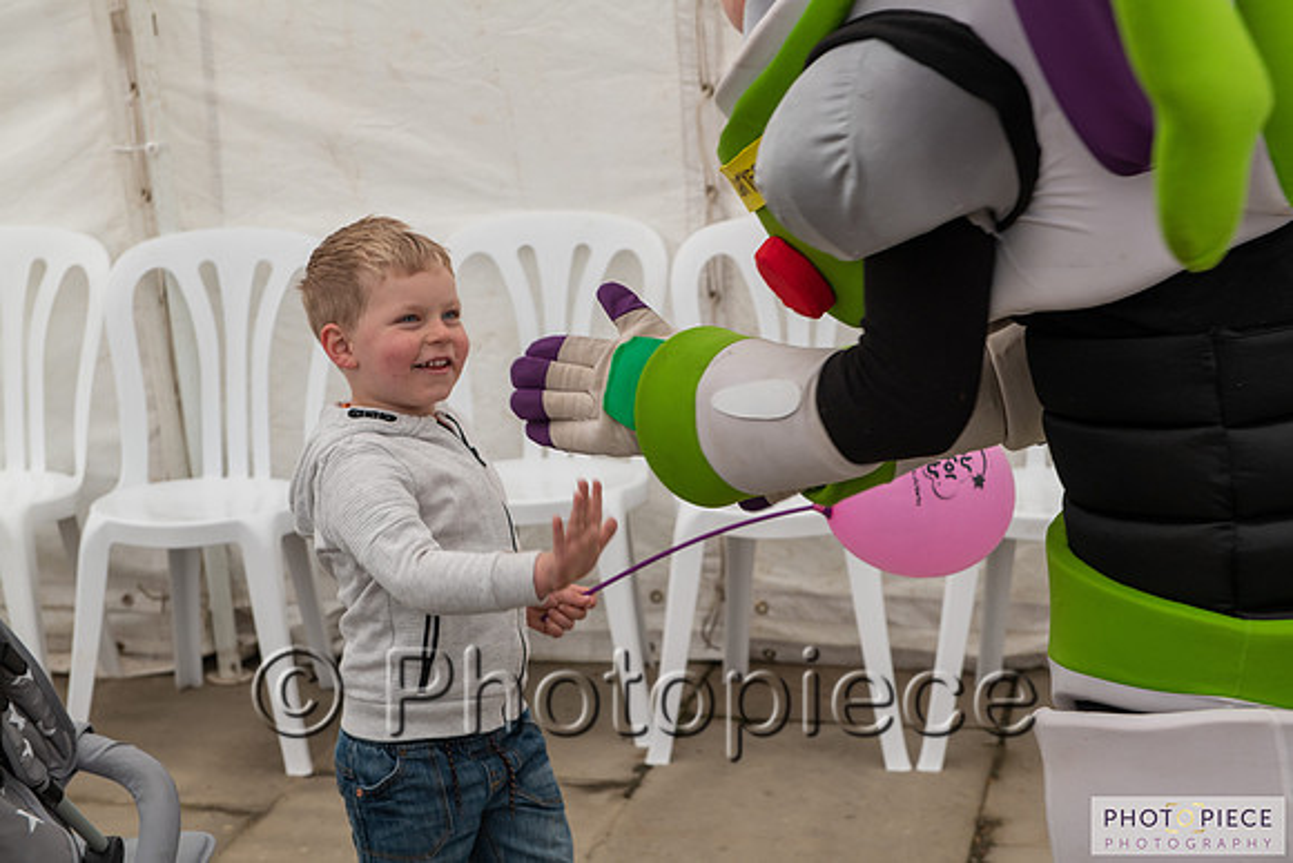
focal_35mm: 70
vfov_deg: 19.5
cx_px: 646
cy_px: 432
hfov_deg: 28.8
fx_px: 2515
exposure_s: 1/250
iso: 180
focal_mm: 70
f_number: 6.3
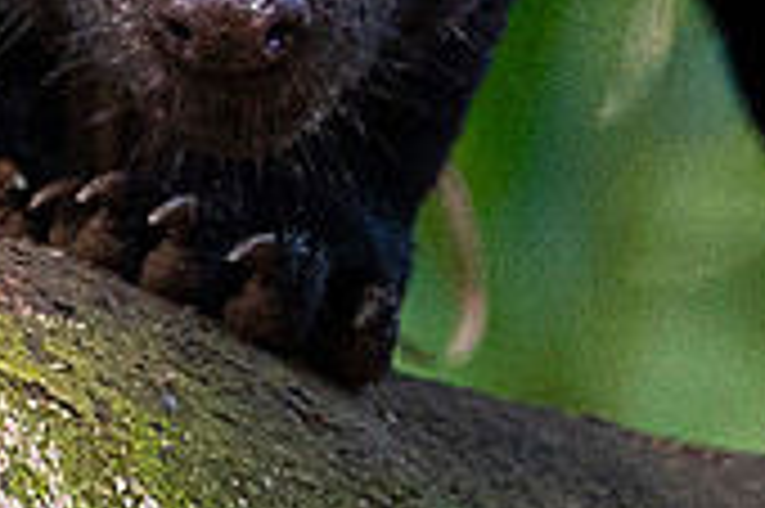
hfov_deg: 0.6
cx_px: -5
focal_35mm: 3525
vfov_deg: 0.4
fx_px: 74833
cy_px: -421
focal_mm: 320
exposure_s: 1/500
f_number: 4
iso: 2500
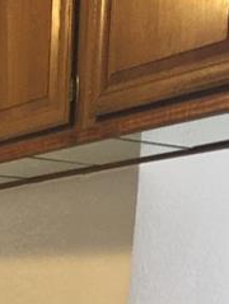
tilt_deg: -7.6
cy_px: 478
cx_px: -64
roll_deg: +0.5
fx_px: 818
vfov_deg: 18.3
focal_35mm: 93
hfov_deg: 15.2
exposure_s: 1/30
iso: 125
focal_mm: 4.15
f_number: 2.2
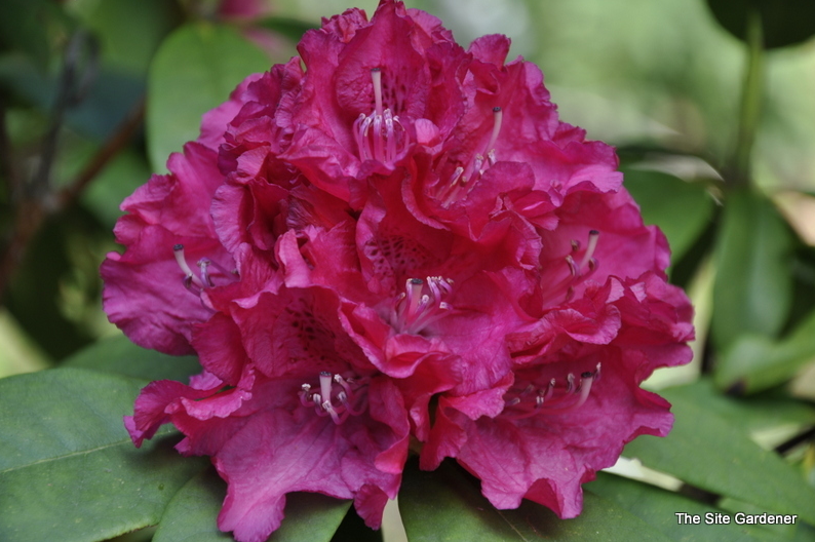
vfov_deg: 10.7
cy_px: 271
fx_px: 2907
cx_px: 406
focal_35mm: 129
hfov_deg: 16.0
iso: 200
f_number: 5.6
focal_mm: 85
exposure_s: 1/180
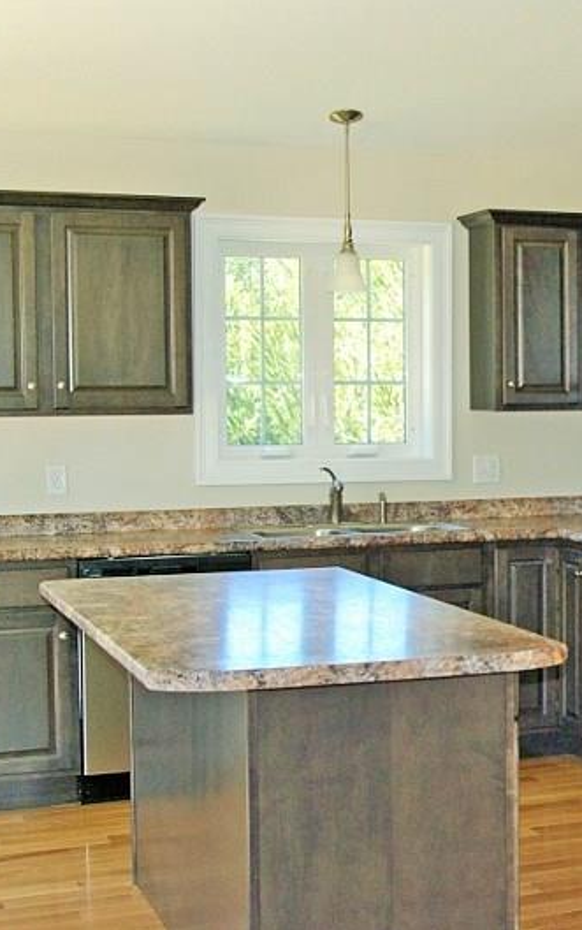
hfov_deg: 17.7
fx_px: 1820
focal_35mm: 72
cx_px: 600
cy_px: 466
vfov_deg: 28.7
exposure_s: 1/125
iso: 800
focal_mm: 31
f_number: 8
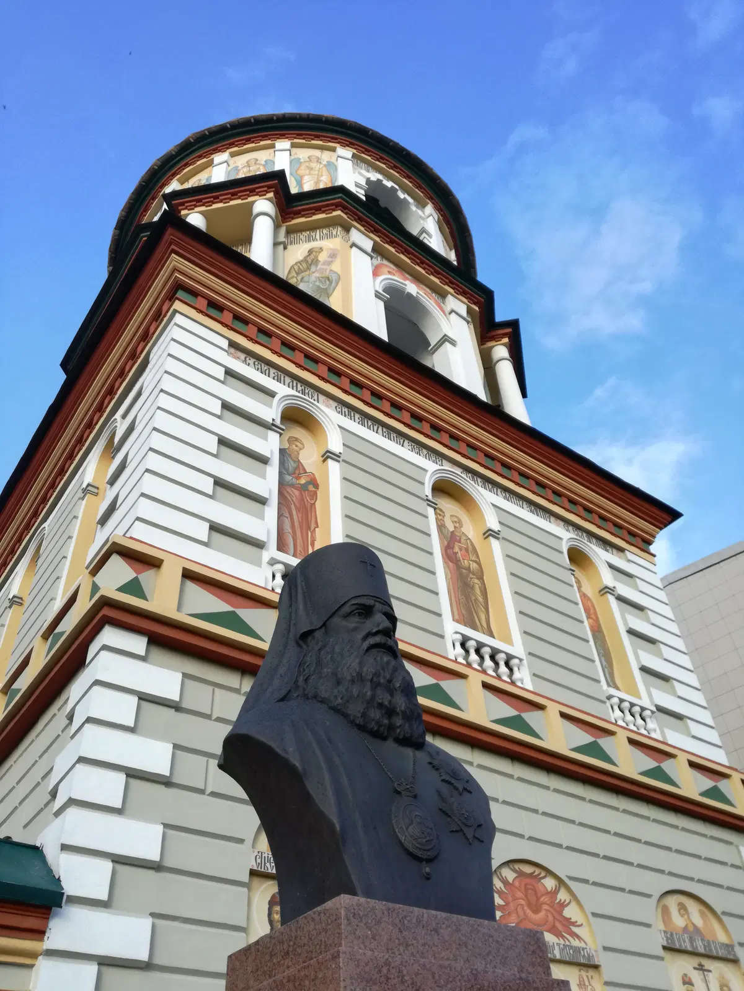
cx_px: 372
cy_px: 496
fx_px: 774
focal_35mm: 27
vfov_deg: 65.3
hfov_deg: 51.4
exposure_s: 1/196
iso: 50
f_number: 2
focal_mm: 3.79
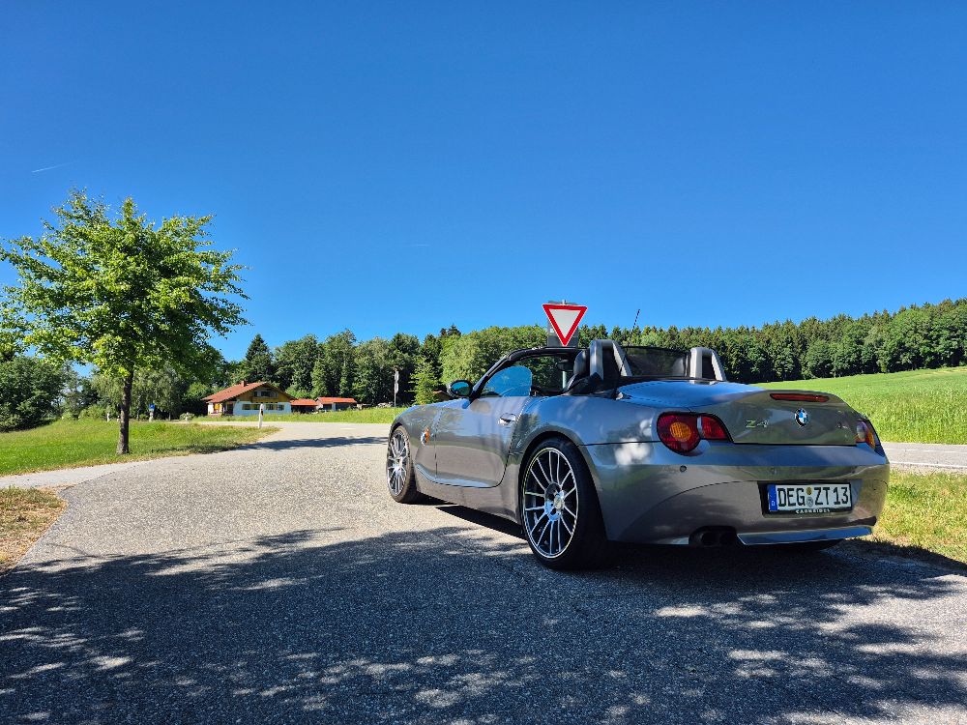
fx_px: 643
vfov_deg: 58.9
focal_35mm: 23
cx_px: 484
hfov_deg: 73.9
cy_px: 362
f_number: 1.8
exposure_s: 1/1188
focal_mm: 5.4
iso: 25
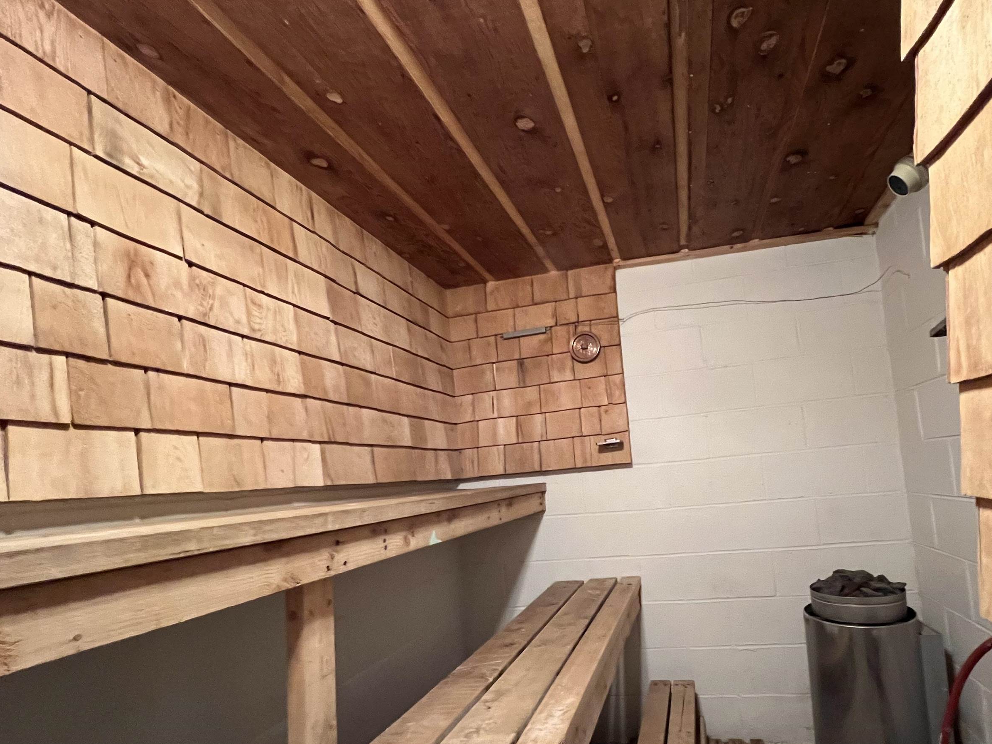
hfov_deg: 89.6
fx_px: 487
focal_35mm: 17
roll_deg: +5.1
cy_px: 445
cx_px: 606
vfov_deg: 73.9
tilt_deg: +4.9
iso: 800
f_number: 1.8
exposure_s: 1/60
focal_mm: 1.57
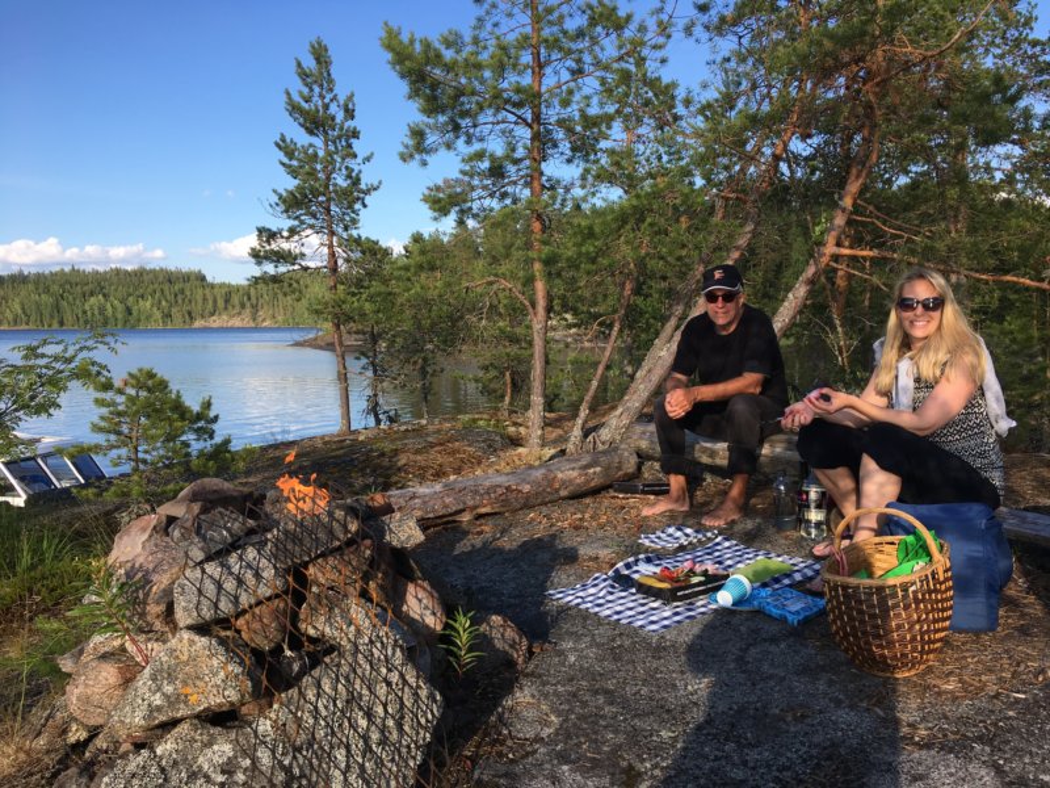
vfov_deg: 48.2
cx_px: 525
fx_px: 880
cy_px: 394
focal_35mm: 29
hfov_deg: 61.7
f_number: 2.2
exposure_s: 1/657
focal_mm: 4.15
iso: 25
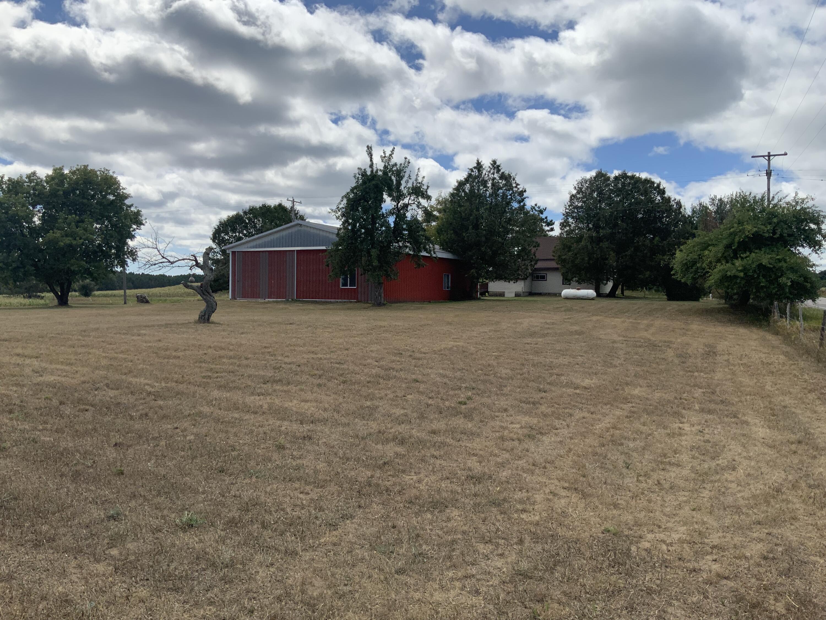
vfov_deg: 48.2
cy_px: 310
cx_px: 413
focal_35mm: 29
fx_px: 692
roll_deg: -1.1
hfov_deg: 61.7
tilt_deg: -0.4
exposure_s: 1/3125
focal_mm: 3
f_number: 1.8
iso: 16
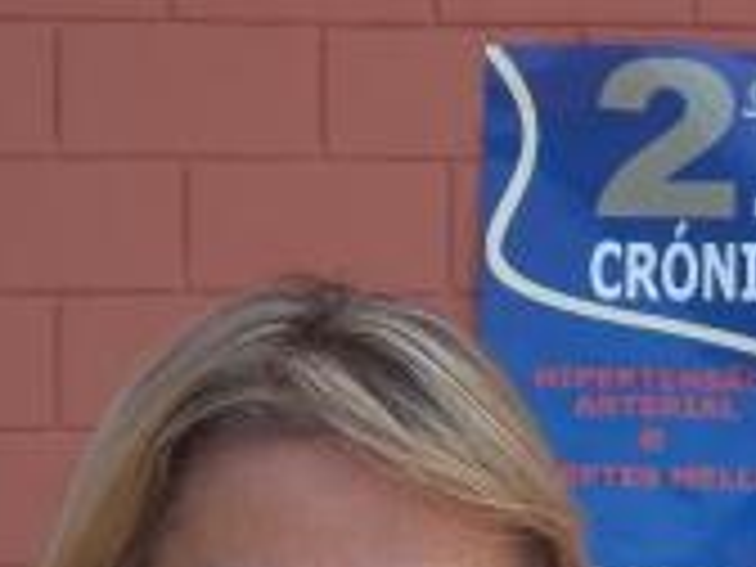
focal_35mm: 189
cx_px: 927
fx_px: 4128
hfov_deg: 10.3
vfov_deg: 7.8
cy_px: 711
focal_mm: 12.67
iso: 64
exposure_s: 1/100
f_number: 5.9
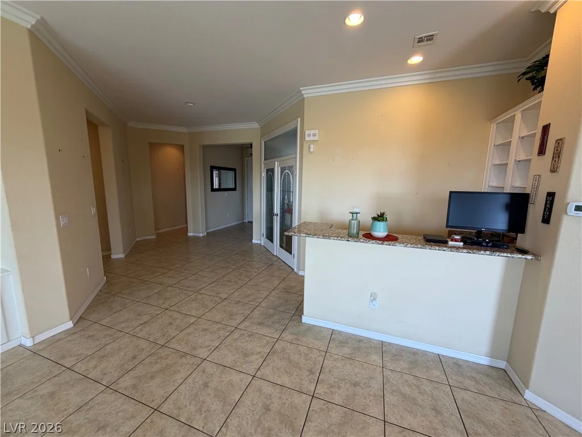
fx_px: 235
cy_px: 218
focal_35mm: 14
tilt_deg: -8.4
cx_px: 291
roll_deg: -1.1
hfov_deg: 102.1
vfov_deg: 85.7
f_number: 2.2
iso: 160
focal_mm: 2.22
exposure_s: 1/120
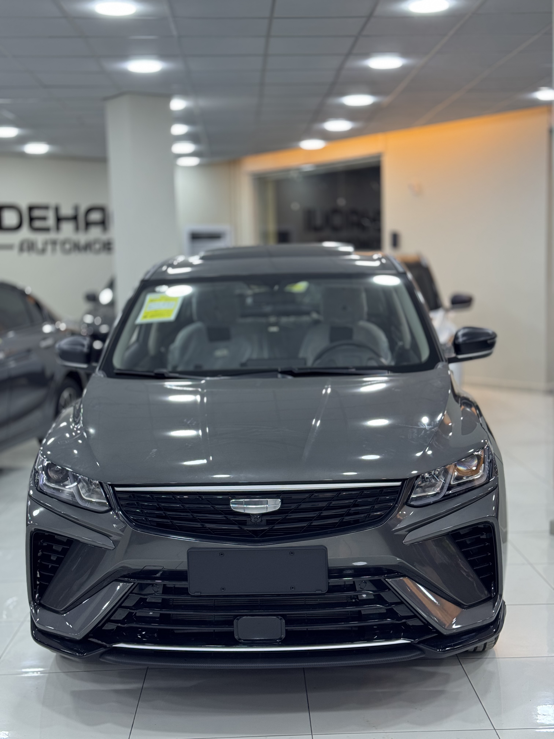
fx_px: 1024
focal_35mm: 48
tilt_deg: -4.3
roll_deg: +1.3
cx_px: 277
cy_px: 370
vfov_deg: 39.7
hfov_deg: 30.3
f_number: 1.78
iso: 80
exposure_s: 1/100
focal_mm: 6.76
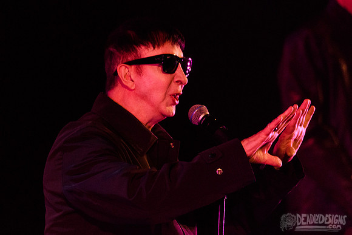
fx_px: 8613
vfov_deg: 1.6
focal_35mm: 881
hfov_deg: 2.3
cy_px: 90
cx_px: 177
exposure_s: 1/200
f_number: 6.3
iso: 4000
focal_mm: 600
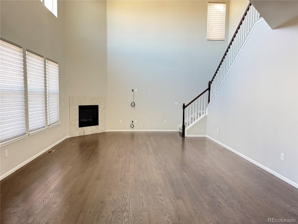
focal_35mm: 24
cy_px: 112
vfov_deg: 56.8
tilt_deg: -3.8
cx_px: 149
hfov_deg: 71.6
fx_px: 207
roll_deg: -0.8
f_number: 1.78
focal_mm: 6.76
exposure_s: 1/60
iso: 500
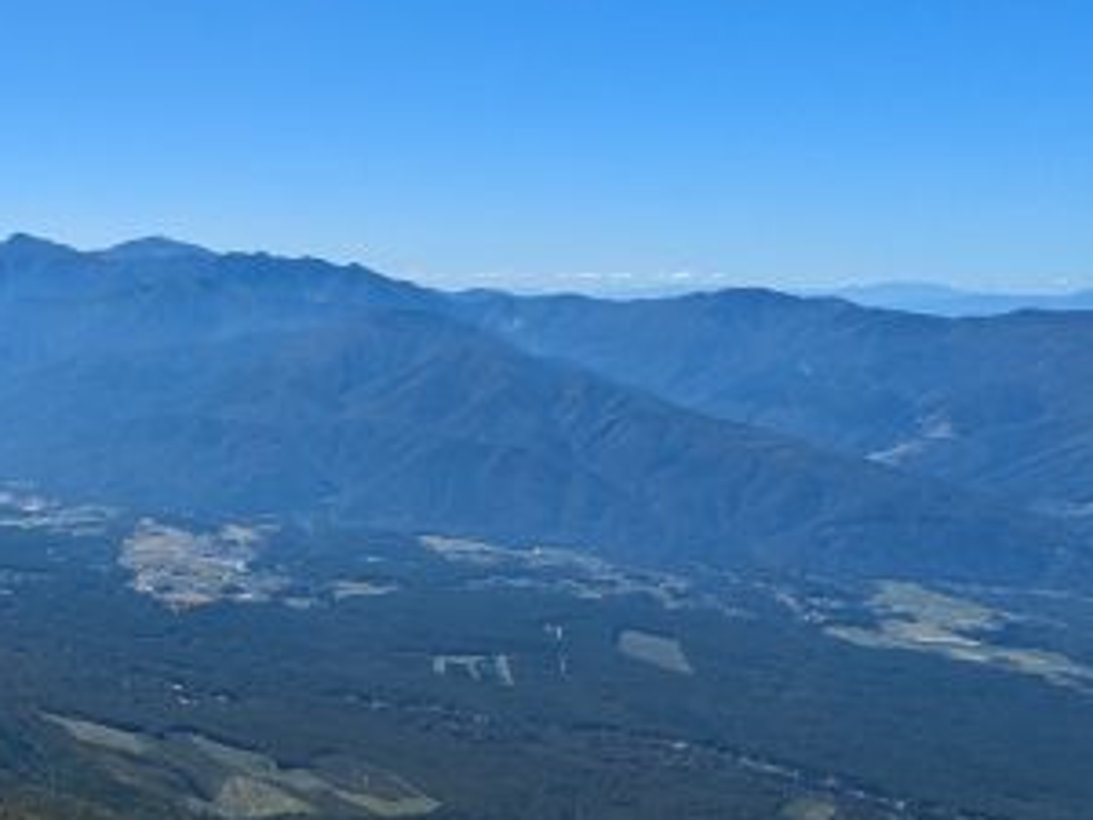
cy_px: 193
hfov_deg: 29.6
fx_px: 1326
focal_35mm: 42
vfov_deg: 33.6
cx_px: -499
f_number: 2.2
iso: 46
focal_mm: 1.83
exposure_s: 1/2347
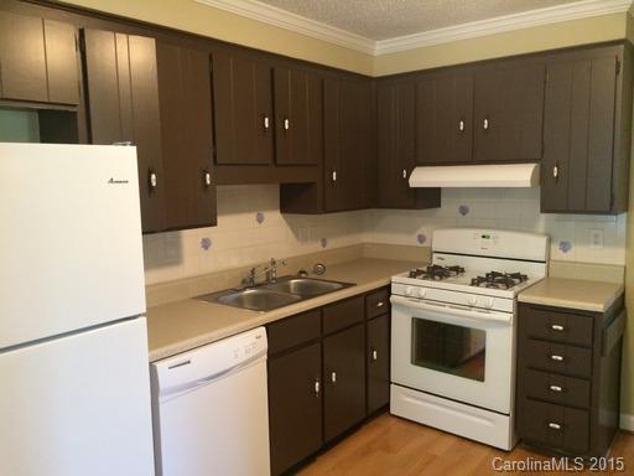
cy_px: 238
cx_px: 317
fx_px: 531
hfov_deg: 61.7
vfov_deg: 48.2
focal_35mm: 29
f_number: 2.2
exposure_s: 1/24
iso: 250
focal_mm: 4.15
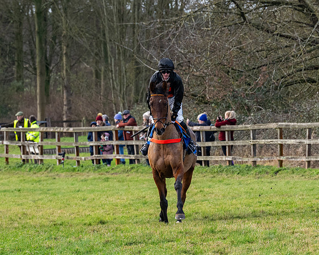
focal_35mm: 442
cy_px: 153
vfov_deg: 3.5
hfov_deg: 4.4
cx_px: 196
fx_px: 4175
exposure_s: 1/800
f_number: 5
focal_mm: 140
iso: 800
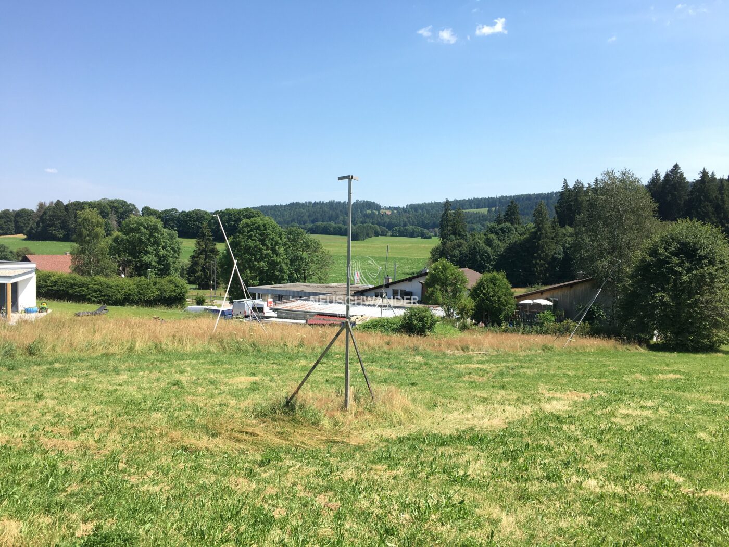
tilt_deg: -1.9
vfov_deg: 48.2
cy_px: 274
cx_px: 364
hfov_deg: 61.7
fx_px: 611
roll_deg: -2.1
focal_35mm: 29
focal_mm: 4.15
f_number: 2.2
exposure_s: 1/785
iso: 25
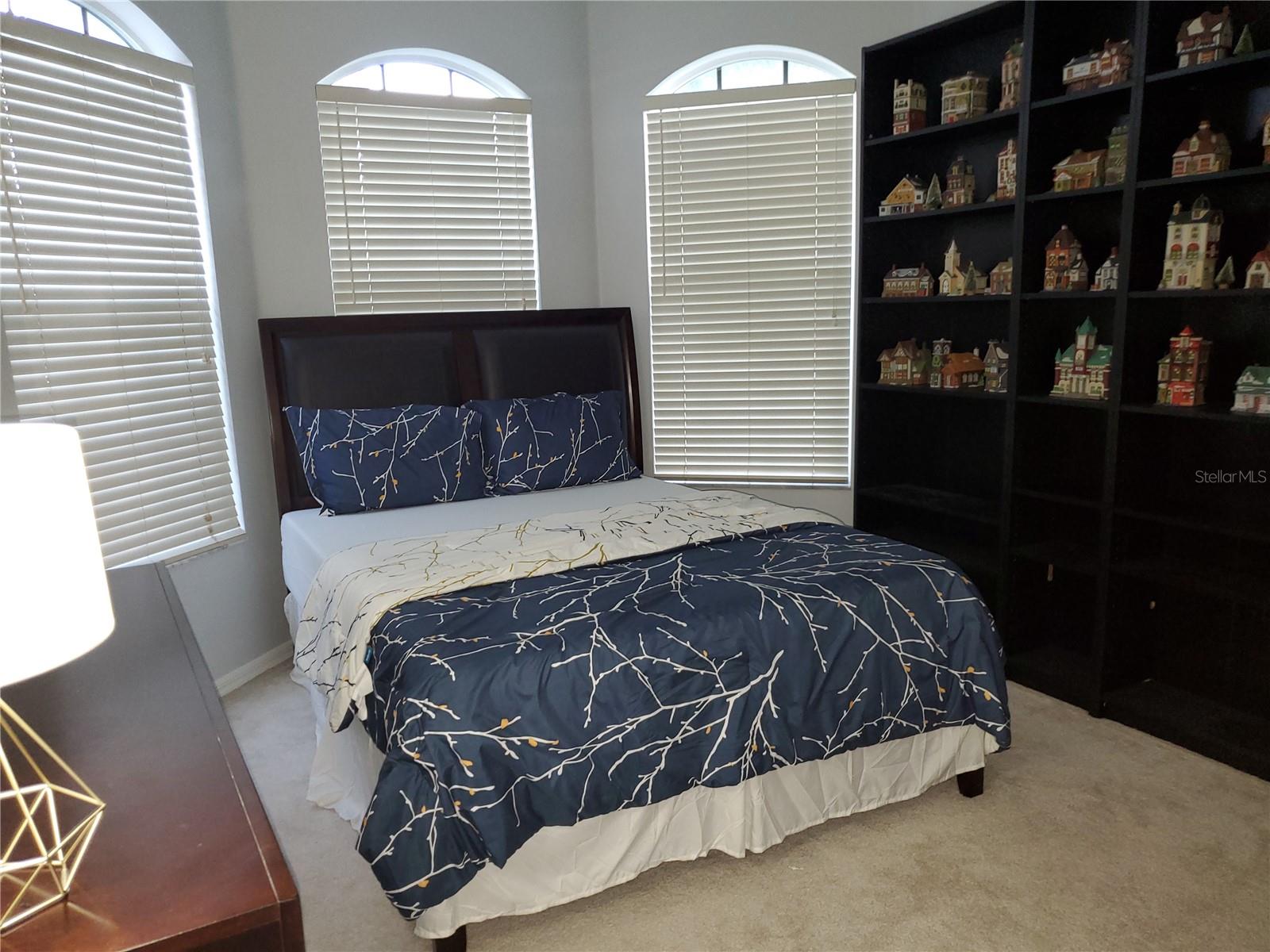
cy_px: 476
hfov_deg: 67.3
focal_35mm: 26
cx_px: 635
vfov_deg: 53.1
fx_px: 954
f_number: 1.5
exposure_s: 1/17
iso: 160
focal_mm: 4.3
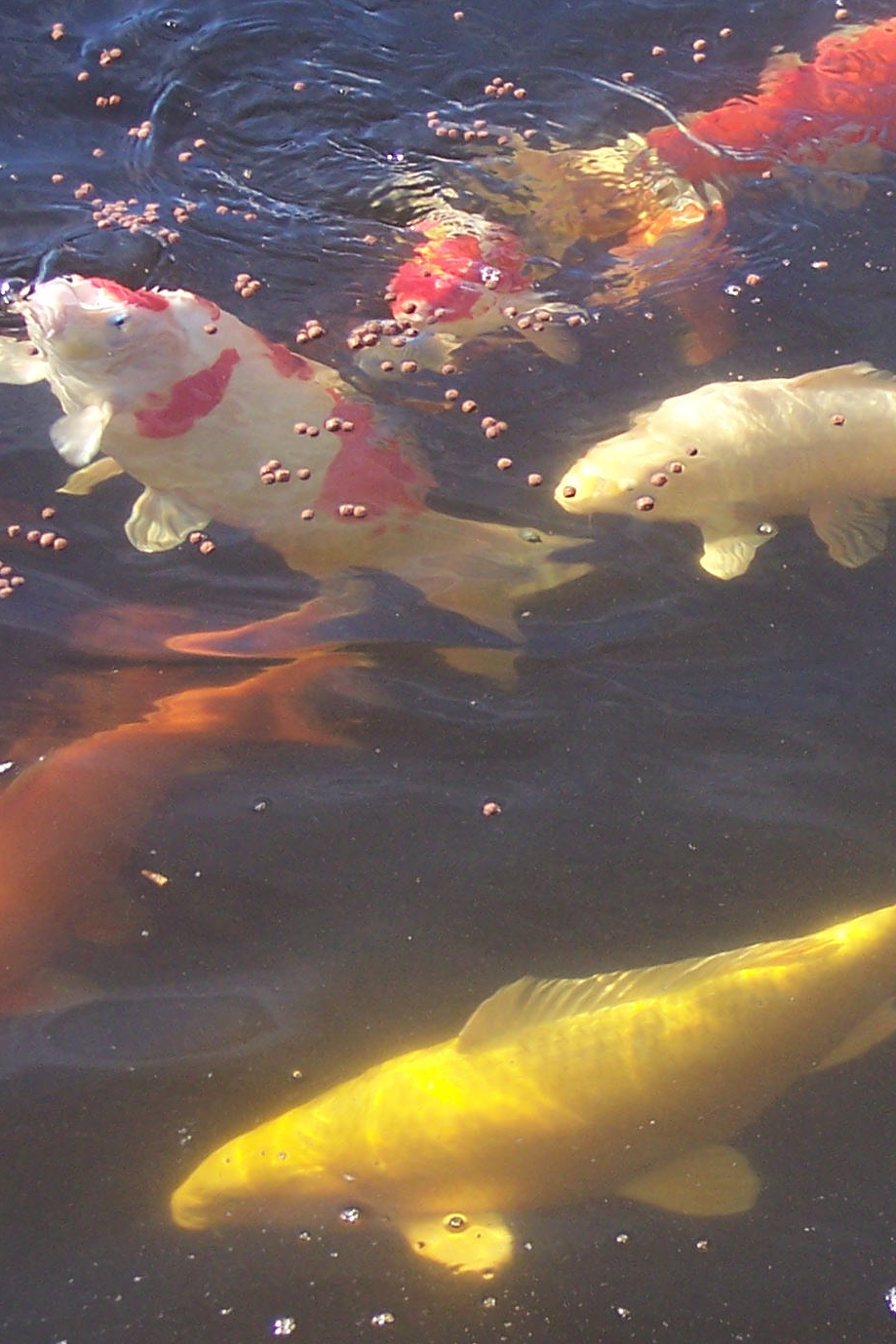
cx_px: 999
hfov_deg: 12.0
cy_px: 511
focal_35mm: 112
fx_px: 4182
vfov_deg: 18.2
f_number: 4
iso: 100
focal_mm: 10.7
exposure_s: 1/180
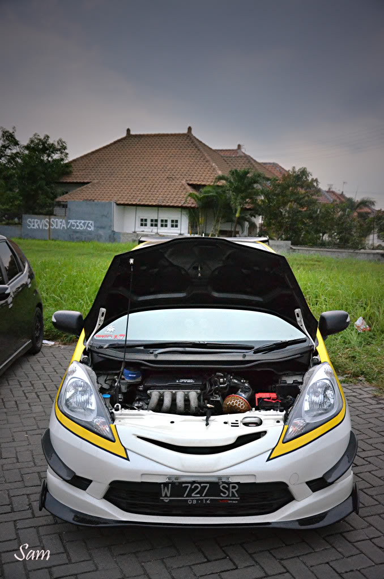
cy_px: 290
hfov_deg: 34.1
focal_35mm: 39
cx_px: 192
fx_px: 627
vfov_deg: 49.6
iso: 4000
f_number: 4
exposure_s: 1/1250
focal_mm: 26
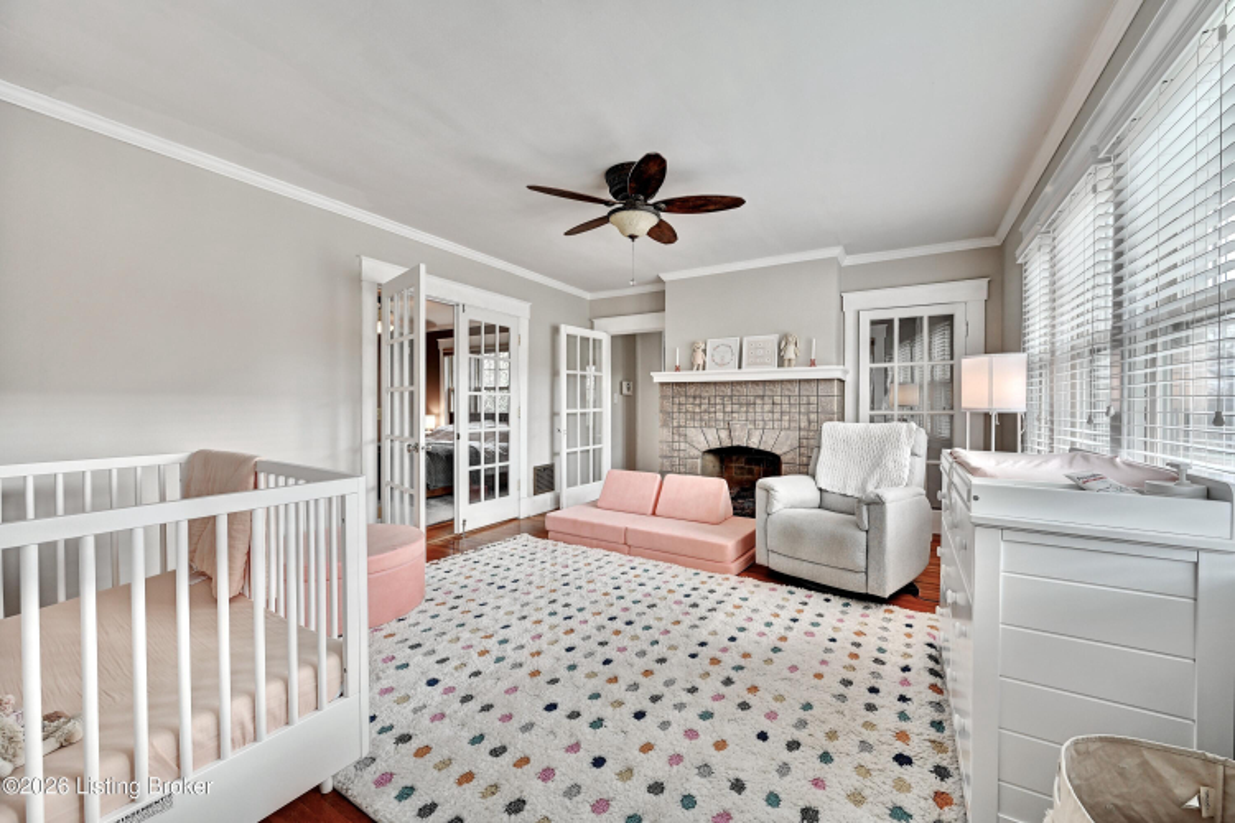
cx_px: 618
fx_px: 480
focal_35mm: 14
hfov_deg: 104.3
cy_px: 412
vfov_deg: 81.2
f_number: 8
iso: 200
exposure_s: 1/6
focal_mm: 14
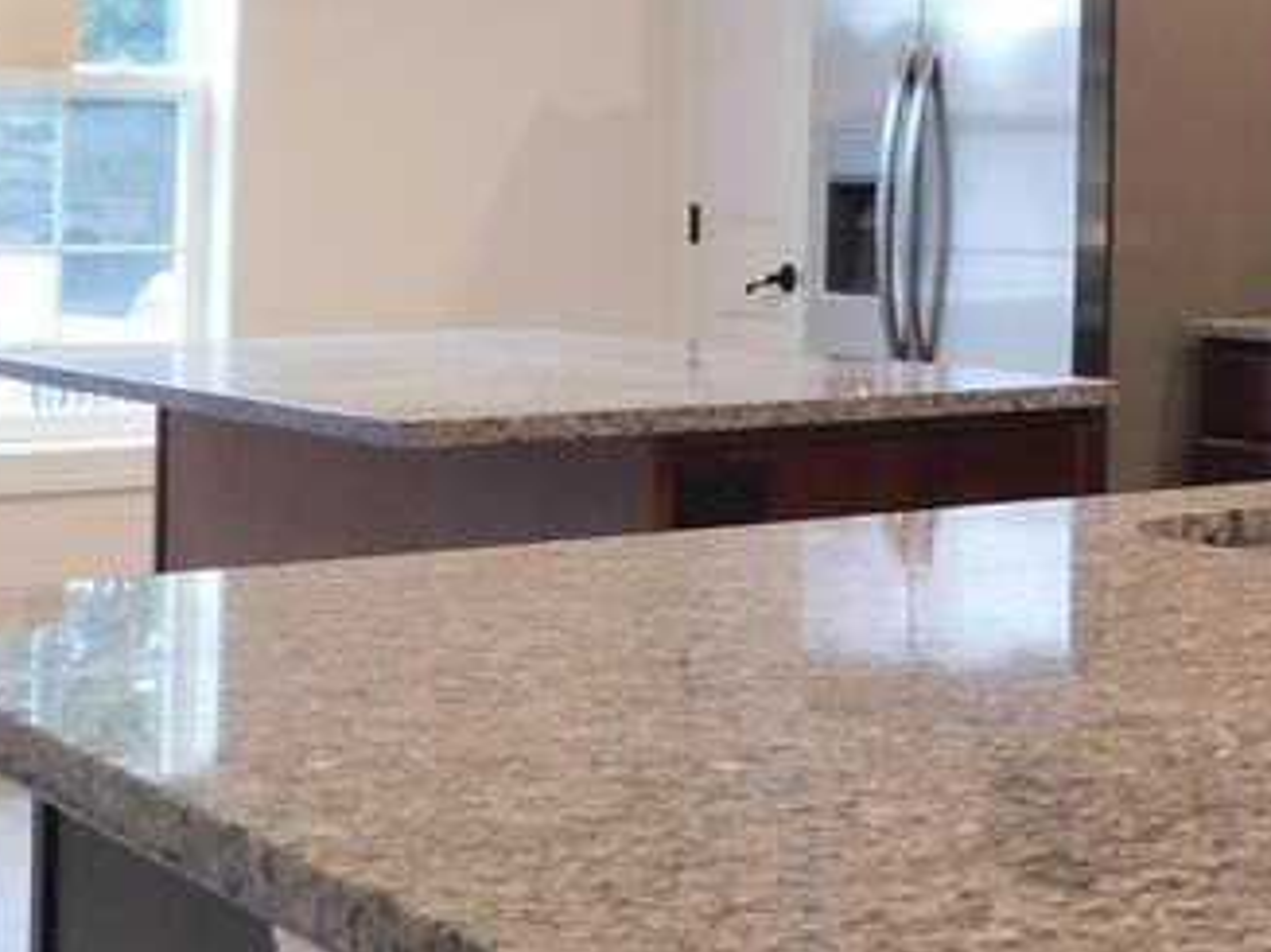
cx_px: 1244
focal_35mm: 72
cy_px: 89
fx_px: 2643
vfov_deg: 20.0
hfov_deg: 25.8
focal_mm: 4
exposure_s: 1/30
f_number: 3
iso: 280
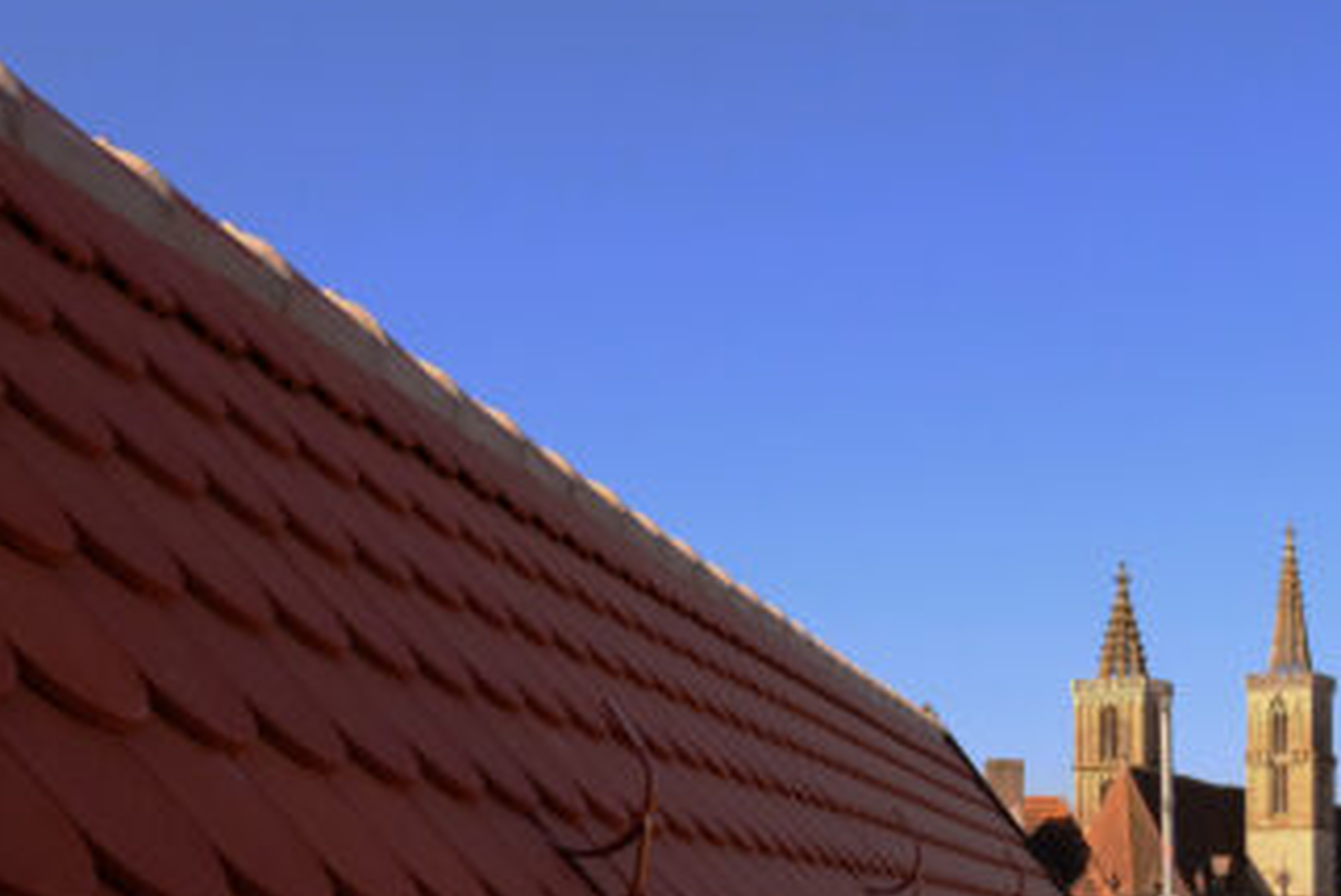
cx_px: 1091
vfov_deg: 20.8
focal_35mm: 62
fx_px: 2310
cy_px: 1013
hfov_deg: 31.5
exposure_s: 1/2000
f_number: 8
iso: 2000
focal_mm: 17.5
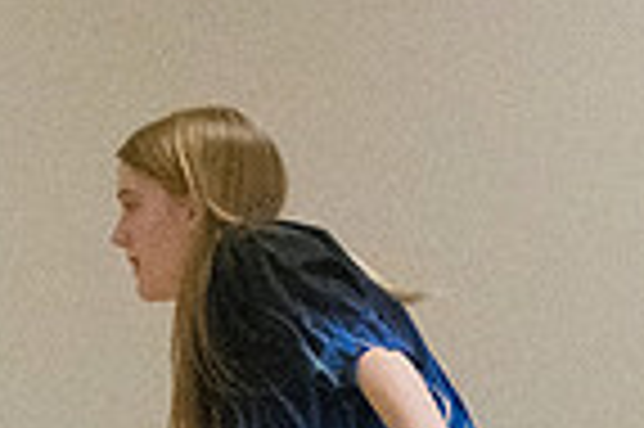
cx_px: 324
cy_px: 631
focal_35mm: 708
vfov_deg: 1.9
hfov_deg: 2.9
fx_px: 12651
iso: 10000
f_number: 4
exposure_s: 1/1250
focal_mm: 116
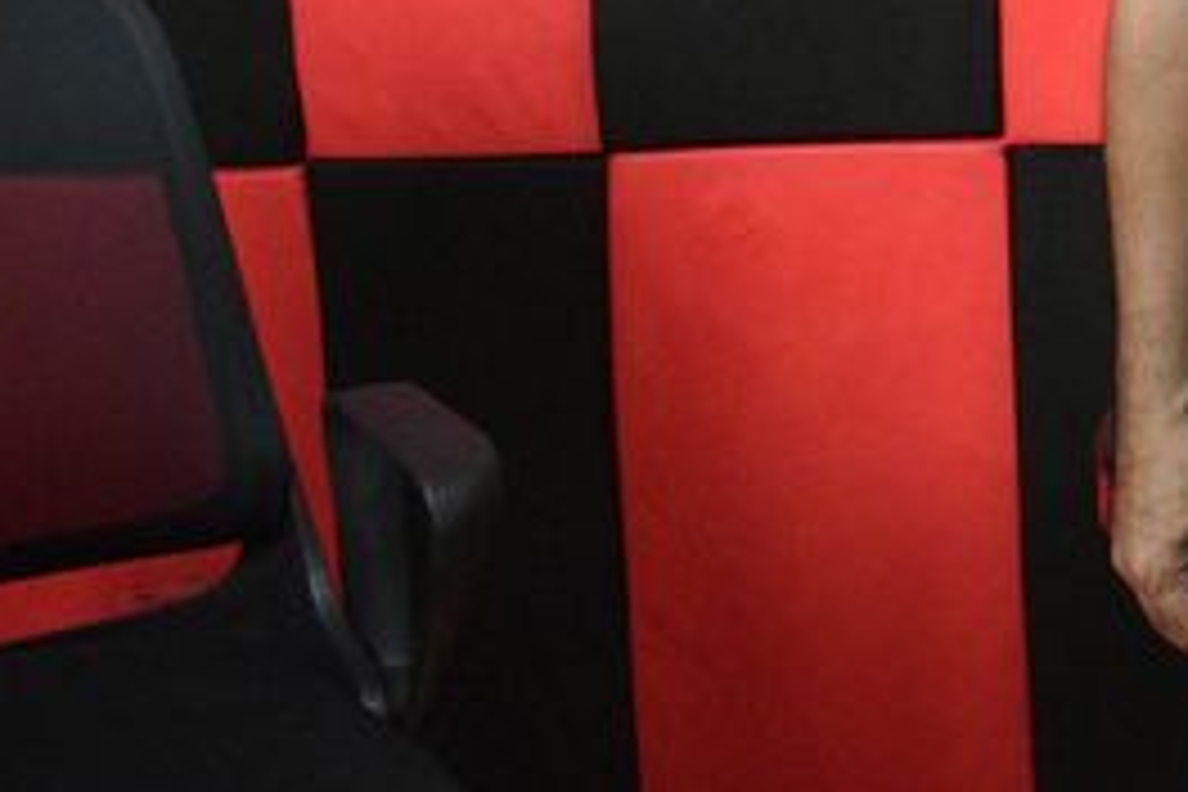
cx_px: 1908
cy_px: -396
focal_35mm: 92
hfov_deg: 18.8
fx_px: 3036
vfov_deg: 13.9
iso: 3200
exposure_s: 1/125
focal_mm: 18
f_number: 3.5
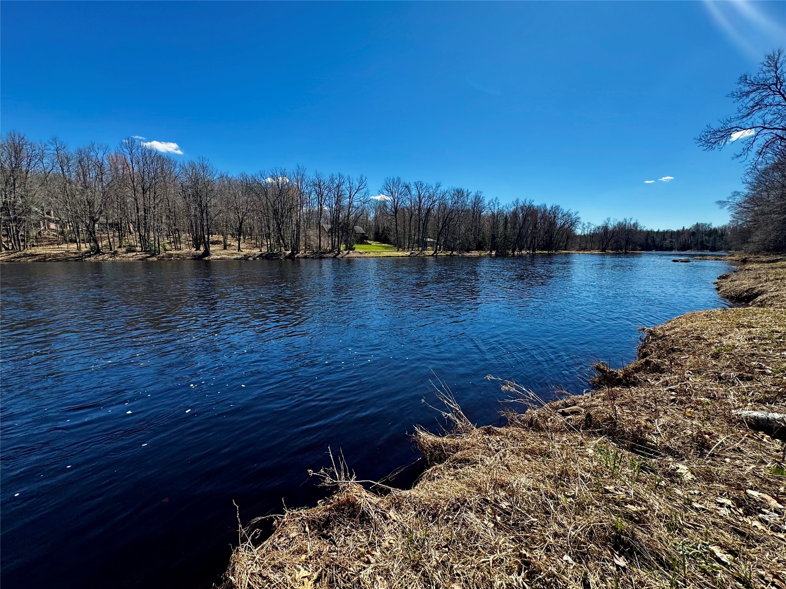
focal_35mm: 14
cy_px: 294
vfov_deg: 85.7
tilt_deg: -8.5
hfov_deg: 102.1
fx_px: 318
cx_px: 393
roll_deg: -0.1
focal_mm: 2.22
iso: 40
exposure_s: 1/956
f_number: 2.2
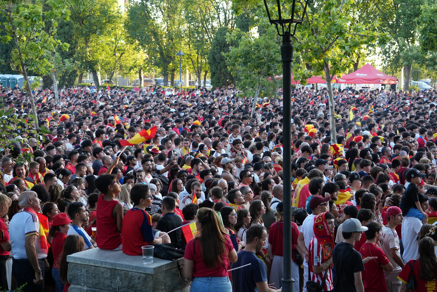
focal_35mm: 74
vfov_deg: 18.6
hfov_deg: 27.5
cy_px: 146
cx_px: 218
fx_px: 892
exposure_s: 1/160
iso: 400
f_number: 4
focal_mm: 49
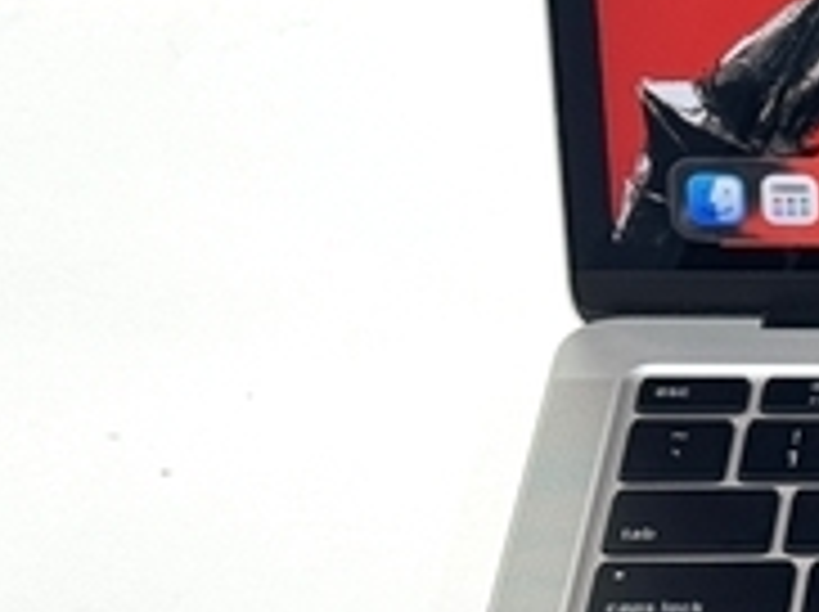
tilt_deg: -31.8
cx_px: 1485
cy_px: 90
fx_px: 4986
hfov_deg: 9.0
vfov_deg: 7.0
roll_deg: +0.7
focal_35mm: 211
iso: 50
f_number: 1.78
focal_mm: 6.76
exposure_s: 1/121
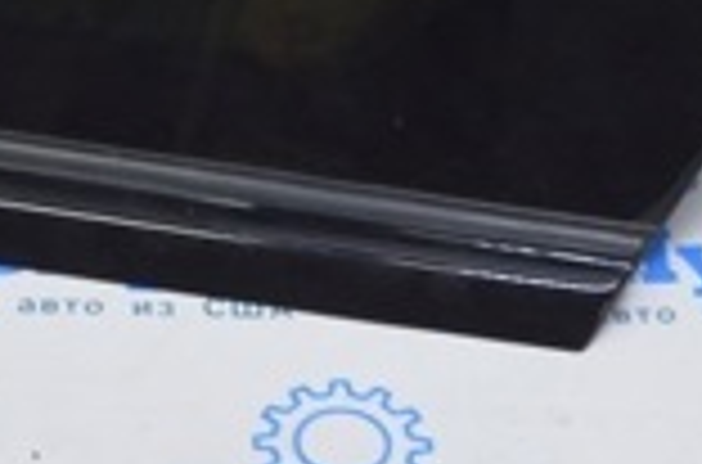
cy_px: -444
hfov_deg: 13.3
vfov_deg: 8.4
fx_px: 2995
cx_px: 158
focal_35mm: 154
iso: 400
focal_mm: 25
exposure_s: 1/20
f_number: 5.6
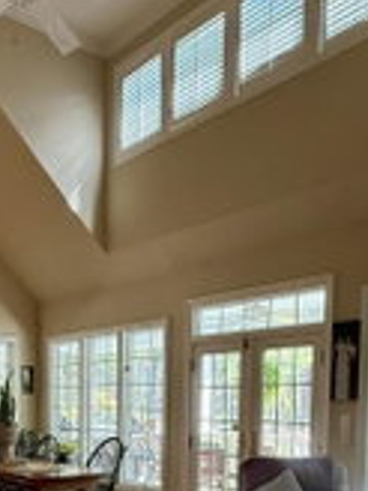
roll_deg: -0.9
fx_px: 581
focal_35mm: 41
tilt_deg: -3.8
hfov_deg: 34.5
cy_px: 443
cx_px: 99
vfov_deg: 42.0
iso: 200
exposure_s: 1/120
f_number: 2.2
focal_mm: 2.22
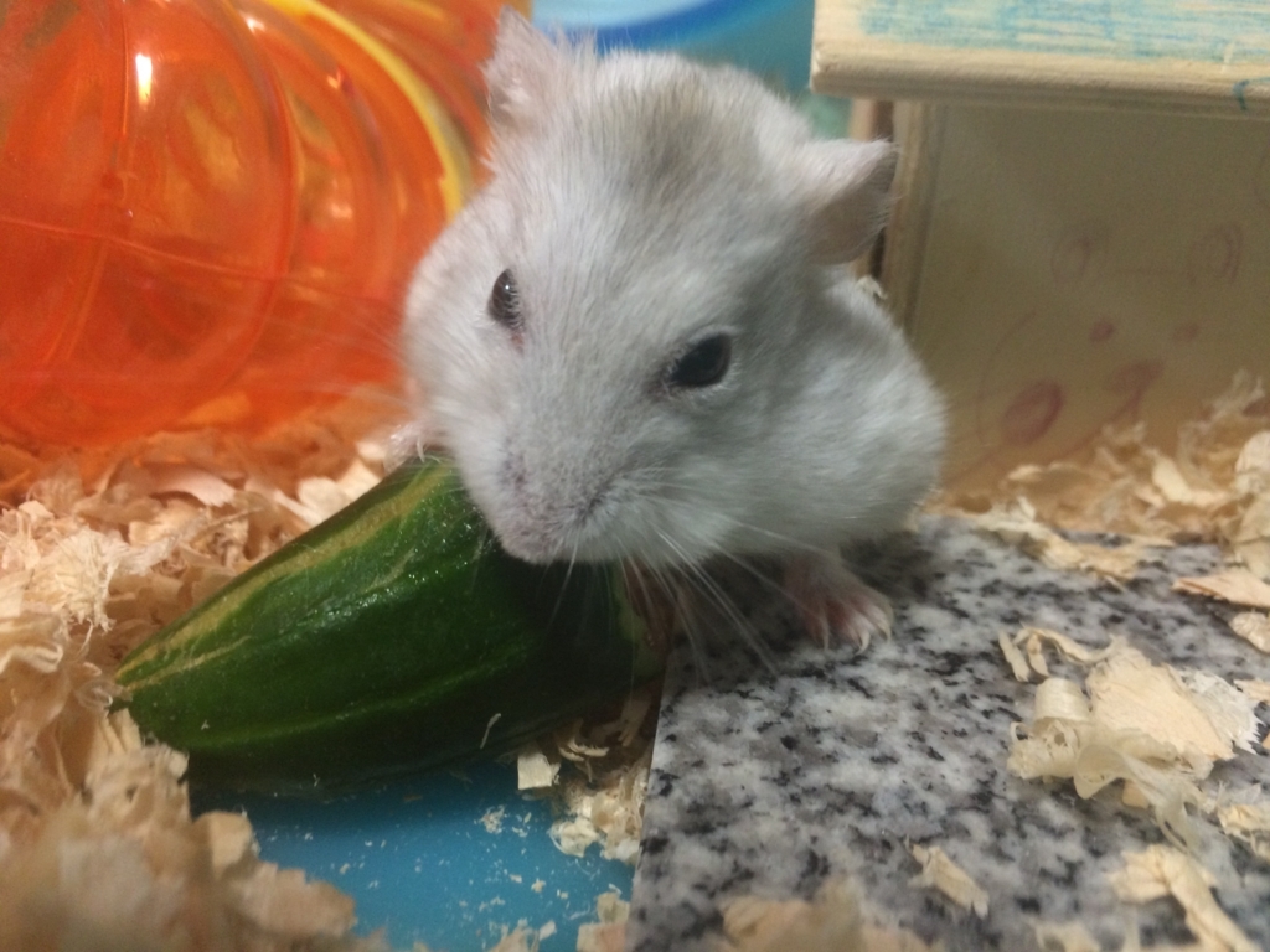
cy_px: 476
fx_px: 1064
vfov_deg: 48.2
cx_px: 635
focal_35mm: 29
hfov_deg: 61.7
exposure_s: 1/30
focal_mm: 4.15
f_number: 2.2
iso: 200
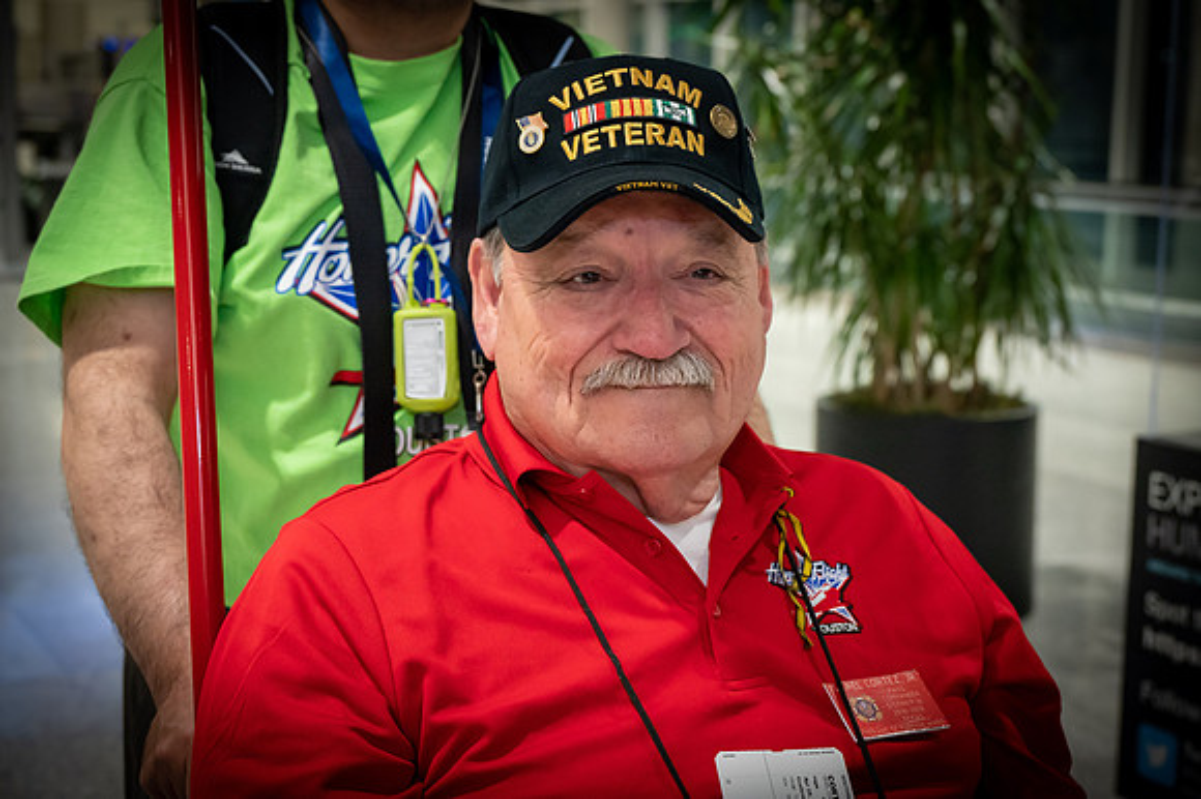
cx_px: 600
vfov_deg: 25.0
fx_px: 1800
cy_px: 400
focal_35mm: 54
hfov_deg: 36.9
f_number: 5.6
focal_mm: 54
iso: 5000
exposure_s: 1/100
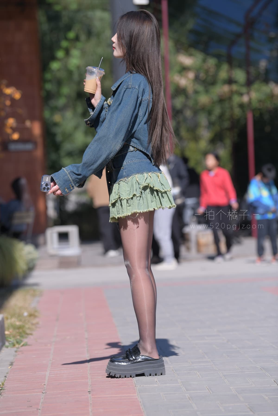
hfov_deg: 10.2
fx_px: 1564
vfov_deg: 15.2
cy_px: 208
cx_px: 139
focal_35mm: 135
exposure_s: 1/1250
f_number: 4
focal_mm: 135
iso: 125
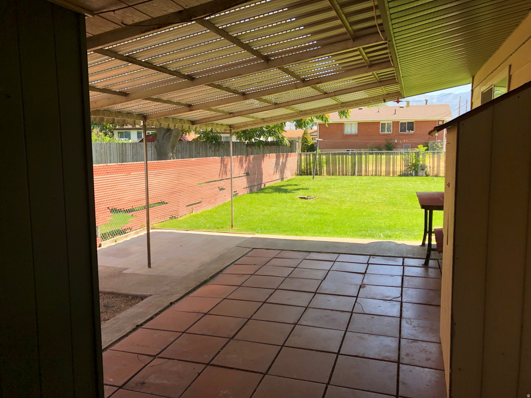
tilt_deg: -6.5
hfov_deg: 63.4
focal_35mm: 28
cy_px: 199
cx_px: 266
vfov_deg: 49.7
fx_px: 430
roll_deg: +1.2
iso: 20
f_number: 1.8
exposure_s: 1/476
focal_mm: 3.99
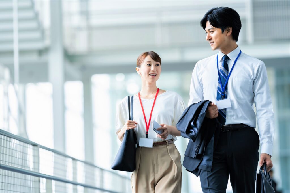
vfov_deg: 10.2
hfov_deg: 15.2
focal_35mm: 135
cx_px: 145
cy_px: 96
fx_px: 1088
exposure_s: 1/400
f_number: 2
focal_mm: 135
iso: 500
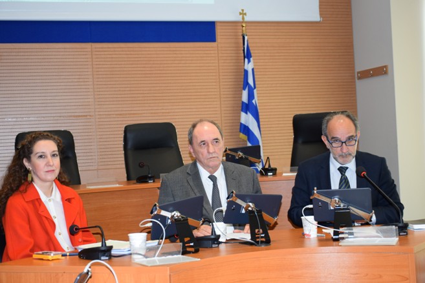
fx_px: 673
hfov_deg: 35.1
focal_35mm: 57
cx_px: 212
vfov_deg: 23.8
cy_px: 142
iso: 800
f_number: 4.5
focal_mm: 38
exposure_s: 1/80
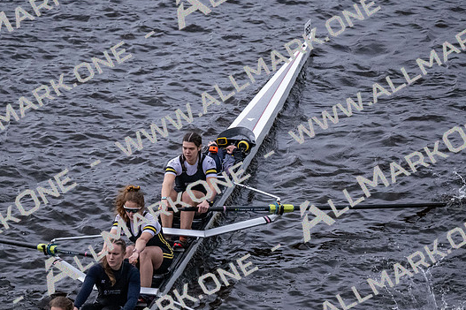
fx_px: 4270
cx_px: 224
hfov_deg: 6.2
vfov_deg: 4.2
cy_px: 159
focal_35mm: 330
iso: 8000
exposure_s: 1/2000
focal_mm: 200
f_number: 2.8
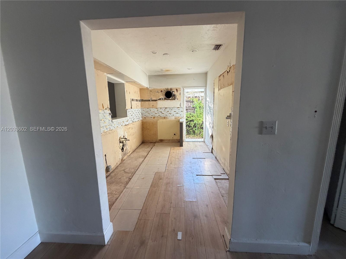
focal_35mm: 14
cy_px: 130
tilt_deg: -12.1
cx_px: 173
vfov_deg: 85.7
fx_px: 140
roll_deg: +0.3
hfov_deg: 102.1
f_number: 2.2
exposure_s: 1/121
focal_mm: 2.22
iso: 250
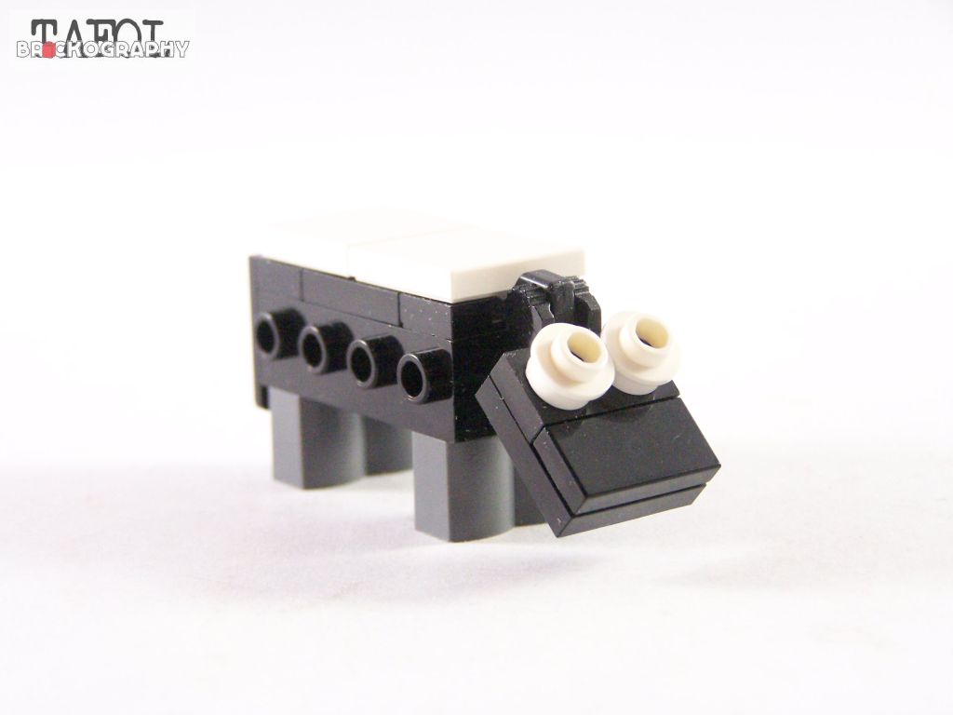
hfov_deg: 18.7
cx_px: 476
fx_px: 2891
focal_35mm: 105
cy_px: 358
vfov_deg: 14.1
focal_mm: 17.5
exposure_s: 1/60
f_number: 3.2
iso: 400
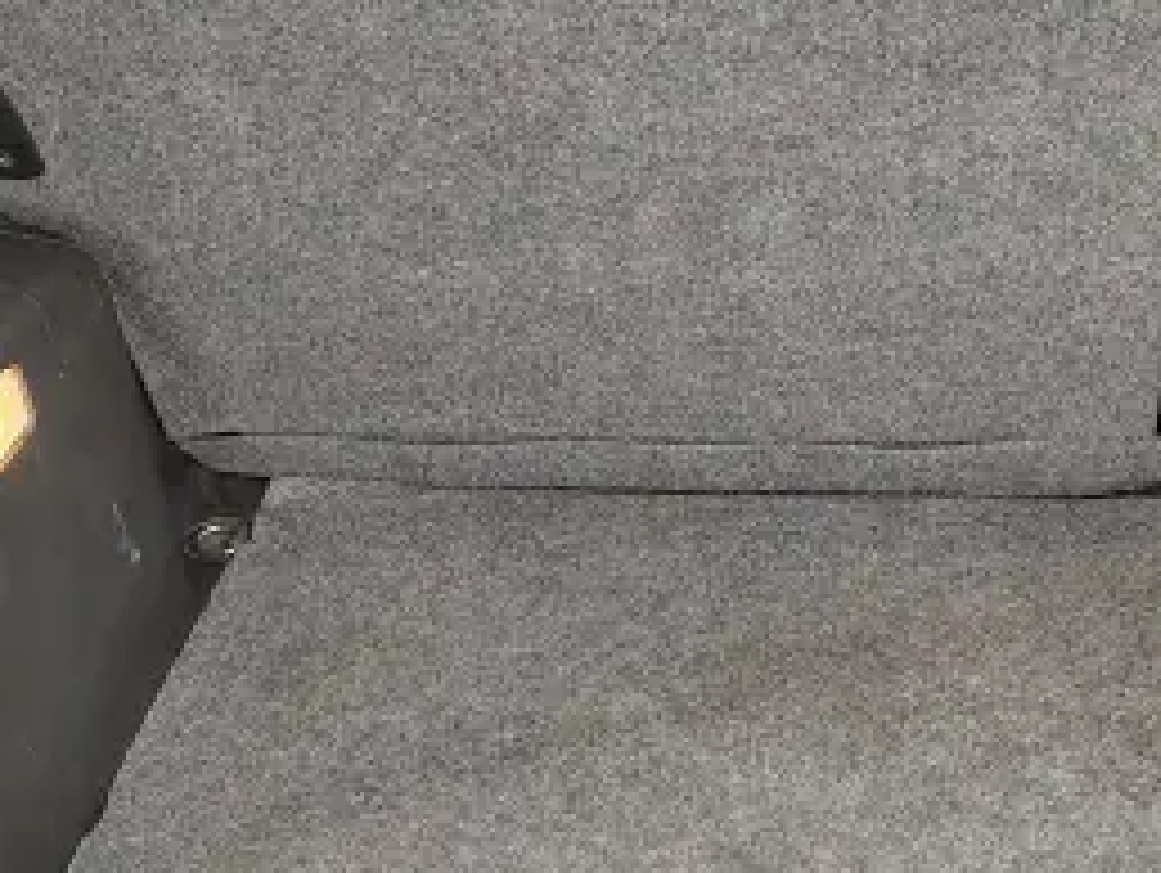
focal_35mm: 57
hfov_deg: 32.2
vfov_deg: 25.7
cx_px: 1030
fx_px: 1914
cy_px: 450
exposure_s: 1/100
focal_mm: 5.56
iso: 206
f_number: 1.8
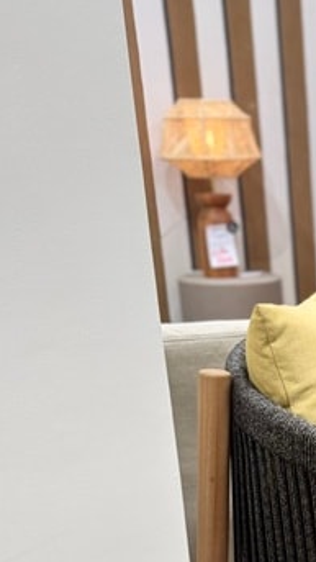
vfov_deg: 32.1
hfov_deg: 17.7
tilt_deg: -24.1
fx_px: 908
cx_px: 476
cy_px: 537
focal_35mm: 61
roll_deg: -0.6
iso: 125
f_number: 1.78
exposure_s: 1/100
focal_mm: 6.76
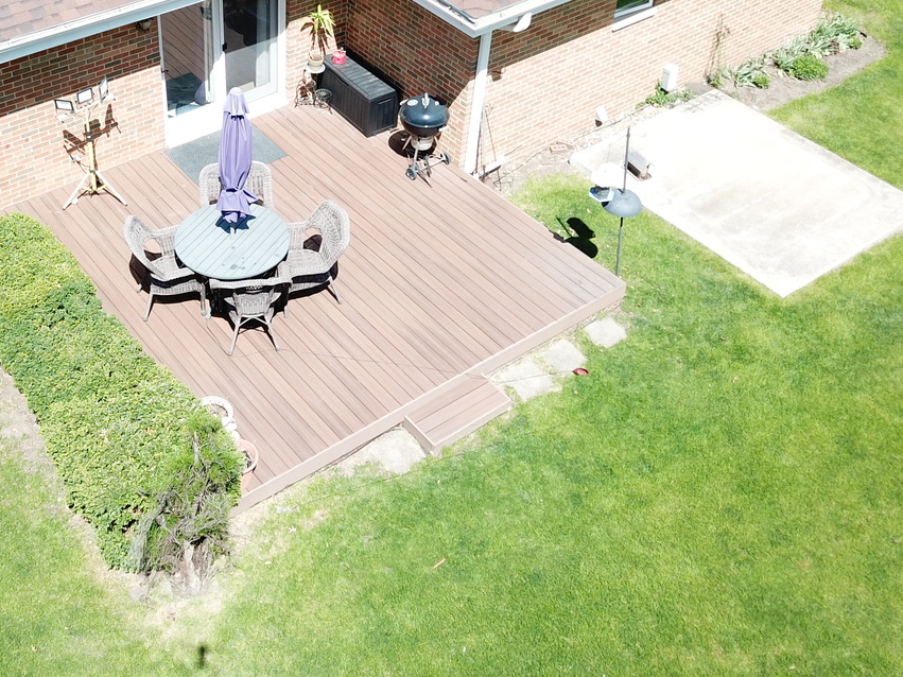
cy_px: 140
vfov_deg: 32.0
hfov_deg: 42.3
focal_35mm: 44
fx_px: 1148
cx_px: 285
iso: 100
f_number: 2.2
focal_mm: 4.73
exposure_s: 1/593
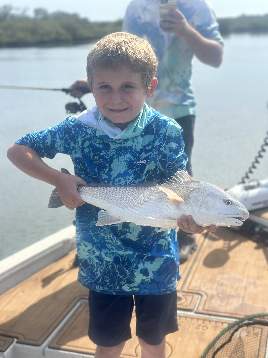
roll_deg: +1.8
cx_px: 134
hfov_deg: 30.3
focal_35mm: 48
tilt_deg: -18.3
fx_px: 495
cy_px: 179
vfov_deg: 39.7
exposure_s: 1/4785
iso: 80
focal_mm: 6.86
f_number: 1.78
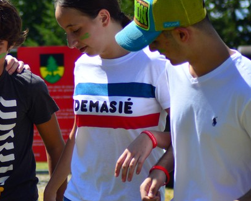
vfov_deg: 6.2
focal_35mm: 249
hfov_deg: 7.7
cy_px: 104
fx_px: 1850
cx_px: -21
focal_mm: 70
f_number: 4
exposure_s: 1/800
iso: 100
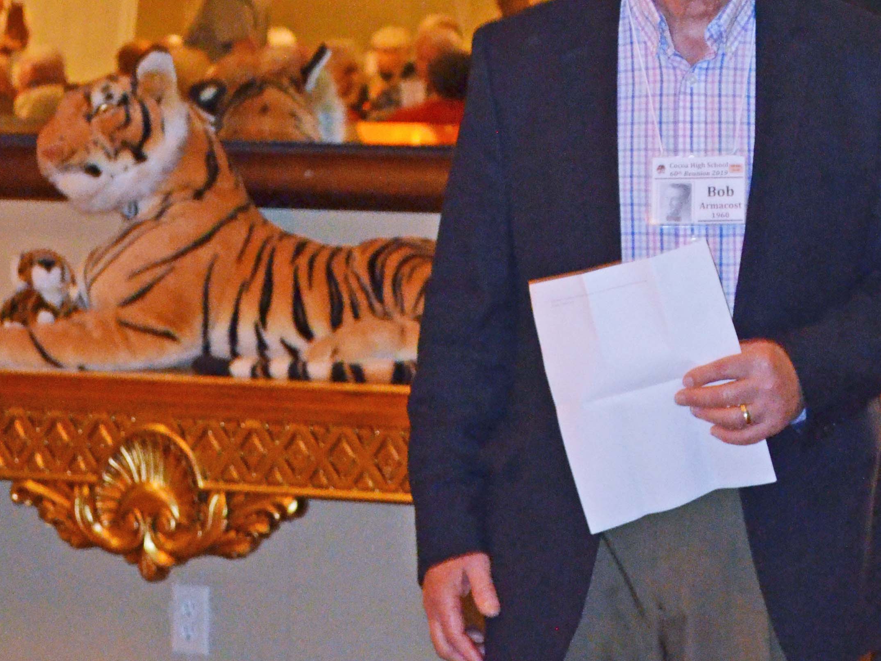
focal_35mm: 181
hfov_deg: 10.9
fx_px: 4610
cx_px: 589
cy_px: -13
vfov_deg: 8.2
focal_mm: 55
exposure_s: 1/60
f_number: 5.6
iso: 3200
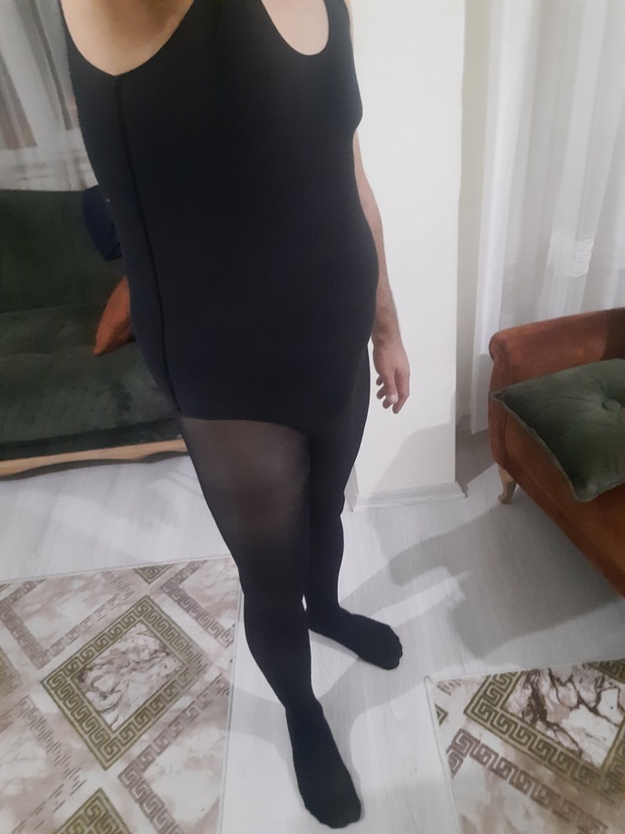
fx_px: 602
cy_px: 417
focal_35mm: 25
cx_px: 312
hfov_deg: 54.9
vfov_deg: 69.4
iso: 1600
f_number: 2.2
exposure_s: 1/25
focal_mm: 3.72
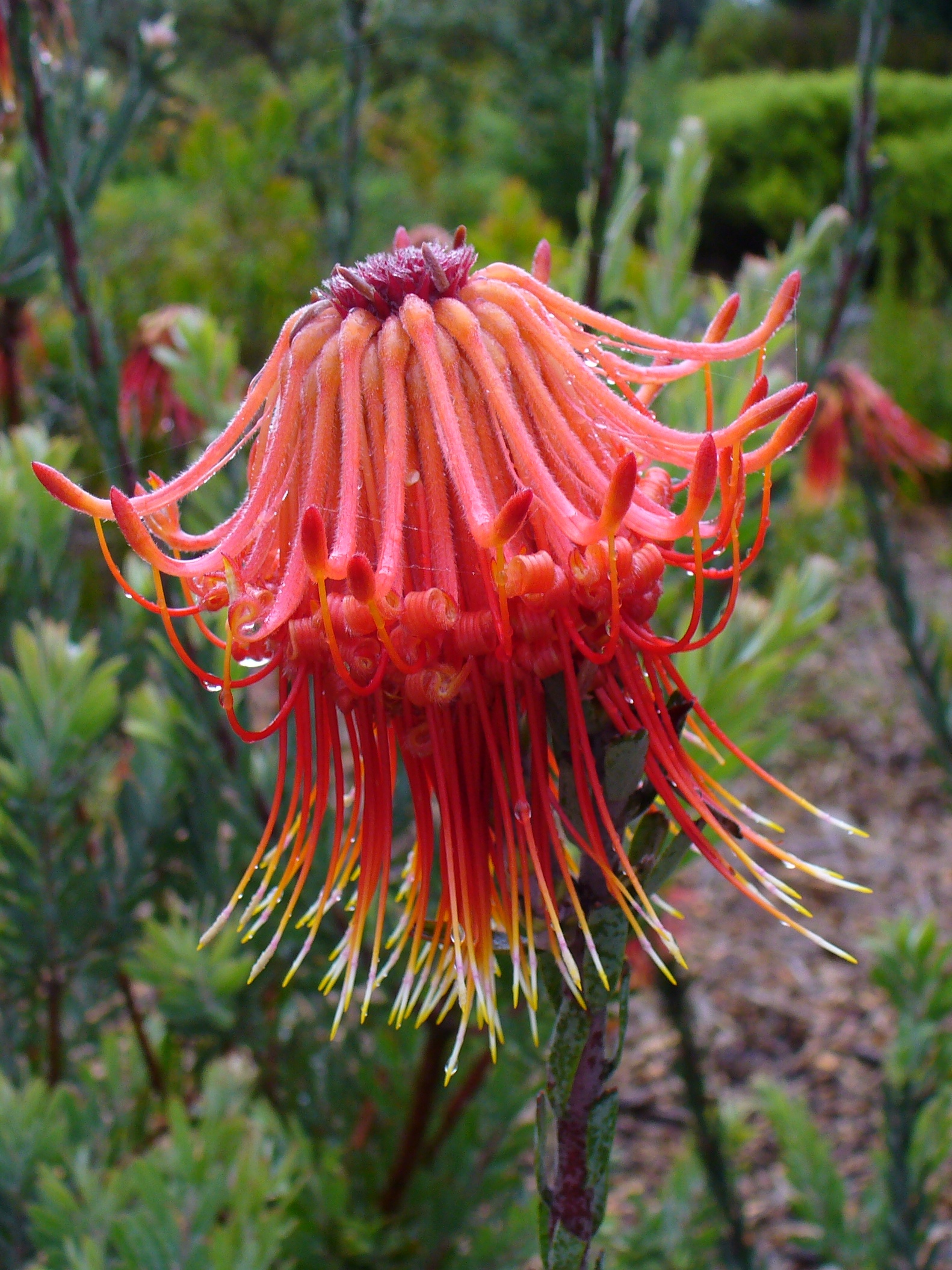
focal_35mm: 37
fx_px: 1357
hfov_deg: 38.7
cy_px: 635
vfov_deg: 50.1
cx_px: 476
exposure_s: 1/160
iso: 80
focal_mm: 6.1
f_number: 2.8
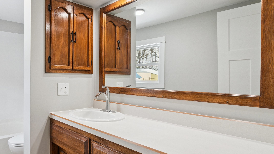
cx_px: 84
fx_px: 174
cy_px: 80
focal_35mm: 24
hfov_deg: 73.2
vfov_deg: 47.7
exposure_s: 1/40
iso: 800
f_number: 10
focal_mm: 16
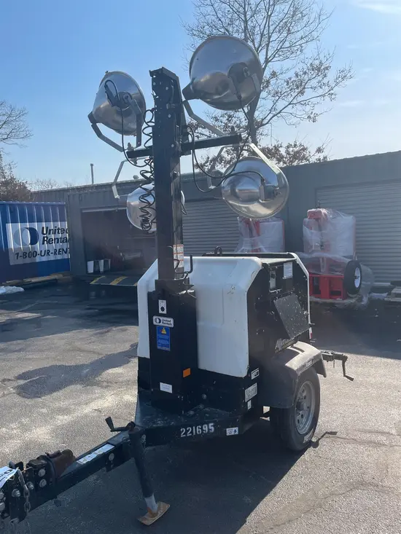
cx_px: 200
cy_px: 267
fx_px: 401
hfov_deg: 53.1
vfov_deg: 67.3
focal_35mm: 26
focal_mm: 4.2
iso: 50
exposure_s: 1/4831
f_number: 1.6
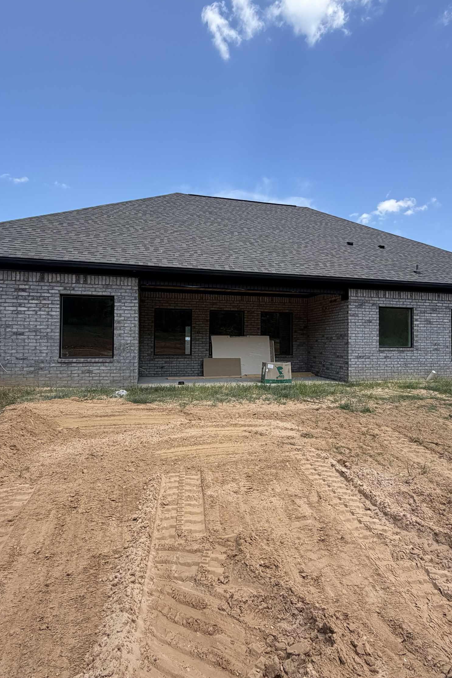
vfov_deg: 84.0
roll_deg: -0.2
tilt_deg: +1.8
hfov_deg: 61.8
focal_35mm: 20
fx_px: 377
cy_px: 332
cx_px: 248
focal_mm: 2.22
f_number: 2.2
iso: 40
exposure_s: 1/734
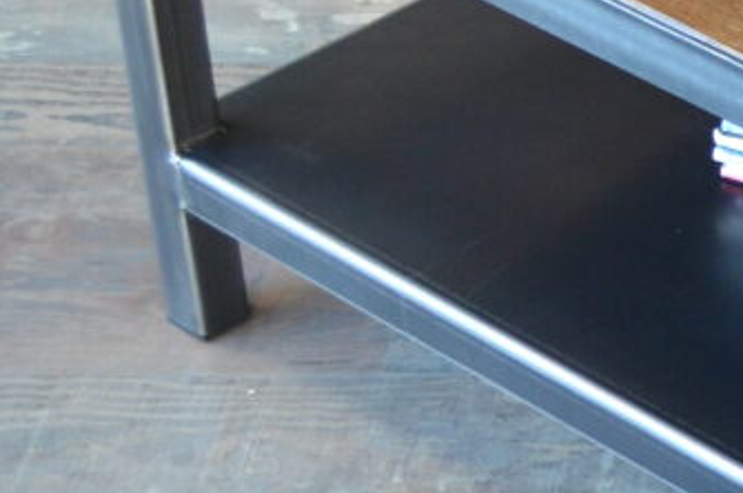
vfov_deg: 7.6
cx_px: 1380
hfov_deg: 10.7
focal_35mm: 179
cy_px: 183
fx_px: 3687
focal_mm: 26
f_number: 4.2
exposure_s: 1/30
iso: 900
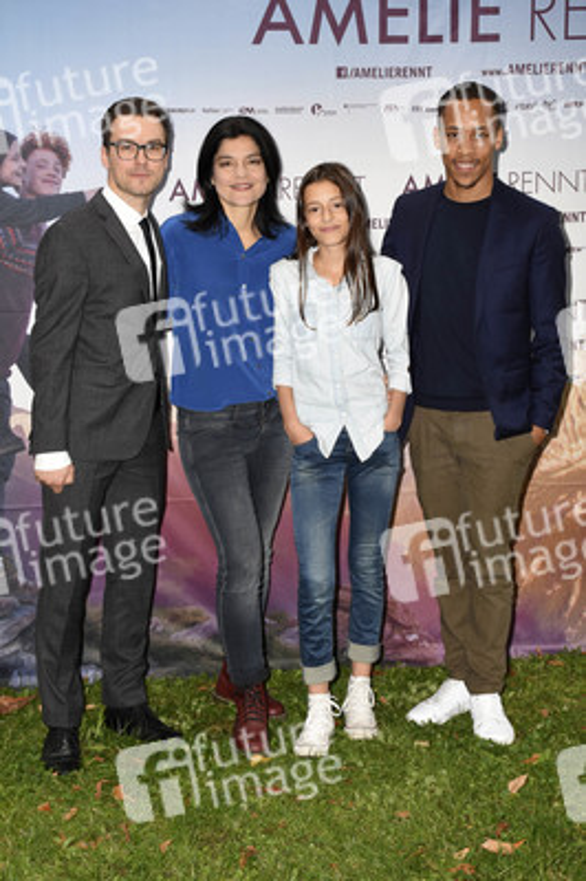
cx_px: 293
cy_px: 440
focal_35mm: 52
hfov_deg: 25.7
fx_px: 1284
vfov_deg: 37.9
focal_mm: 35
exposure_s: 1/160
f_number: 6.3
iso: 500
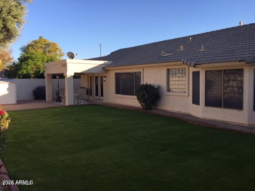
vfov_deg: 48.2
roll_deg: -0.8
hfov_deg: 61.7
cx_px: 128
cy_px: 96
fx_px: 214
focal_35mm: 29
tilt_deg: -4.1
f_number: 2.2
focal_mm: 4.15
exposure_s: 1/807
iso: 32
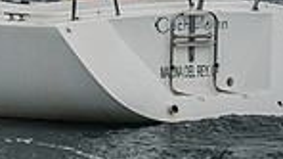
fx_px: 5354
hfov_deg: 3.0
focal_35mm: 714
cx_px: -254
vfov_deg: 1.7
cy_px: -202
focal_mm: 170
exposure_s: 1/3200
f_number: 8
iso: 400
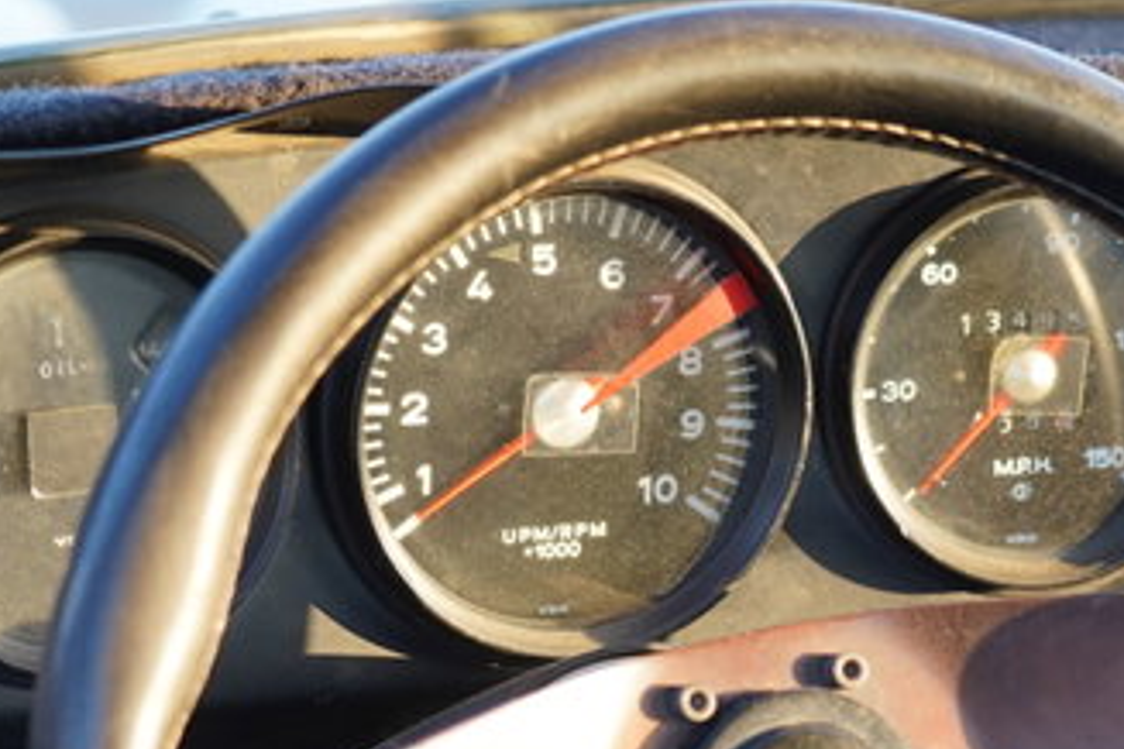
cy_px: 763
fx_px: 4246
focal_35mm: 136
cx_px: 799
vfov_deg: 10.0
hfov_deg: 15.0
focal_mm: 58
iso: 200
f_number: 4
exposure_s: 1/60
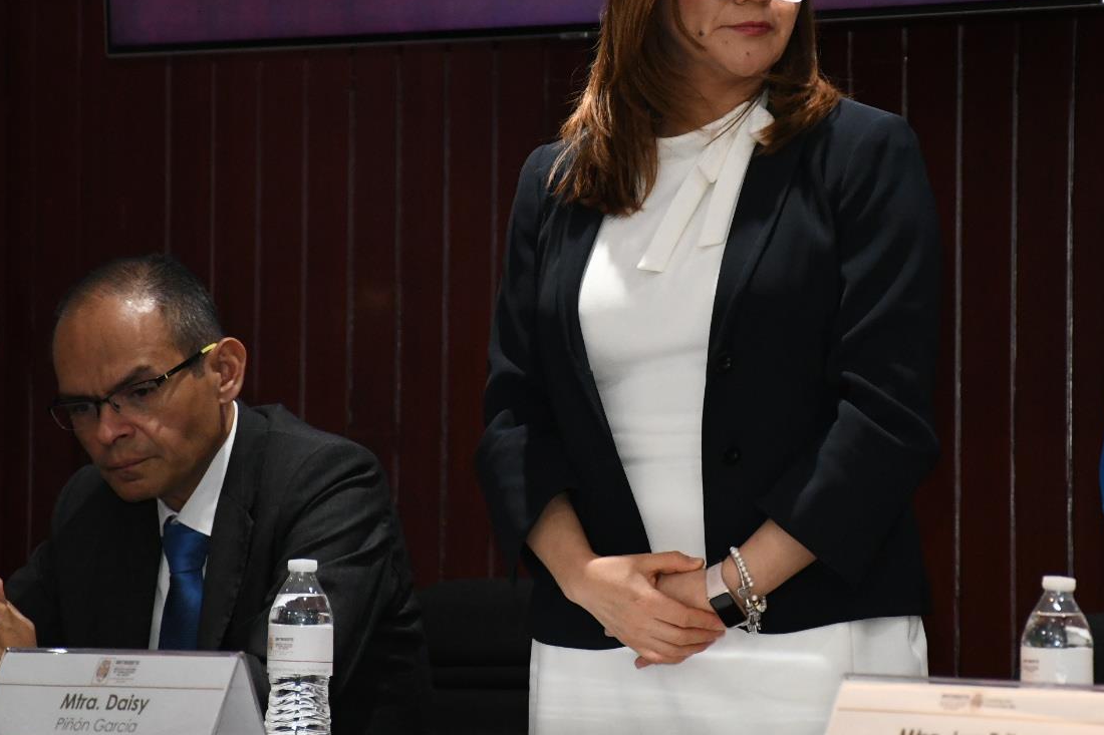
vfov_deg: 6.2
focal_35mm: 221
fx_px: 6776
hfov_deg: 9.3
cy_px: 290
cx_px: 656
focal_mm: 100
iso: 3200
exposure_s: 1/125
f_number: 6.3
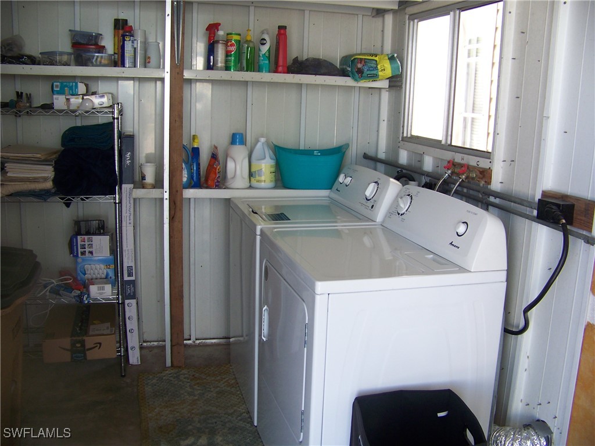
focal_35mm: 36
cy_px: 223
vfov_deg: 39.7
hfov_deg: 51.4
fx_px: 619
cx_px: 298
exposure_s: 1/30
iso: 80
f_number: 2.8
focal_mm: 5.85
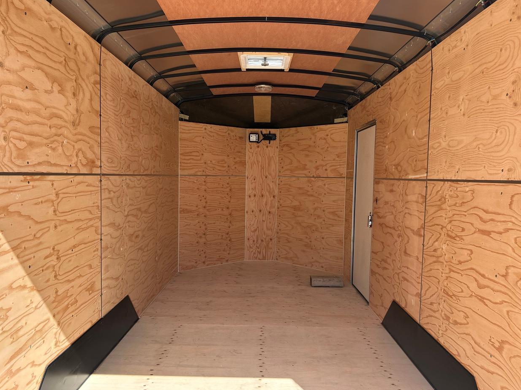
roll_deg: -0.8
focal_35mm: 27
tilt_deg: -3.2
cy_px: 202
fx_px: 406
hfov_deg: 65.3
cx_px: 256
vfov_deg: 51.3
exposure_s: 1/1171
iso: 50
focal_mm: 5.7
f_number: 1.5
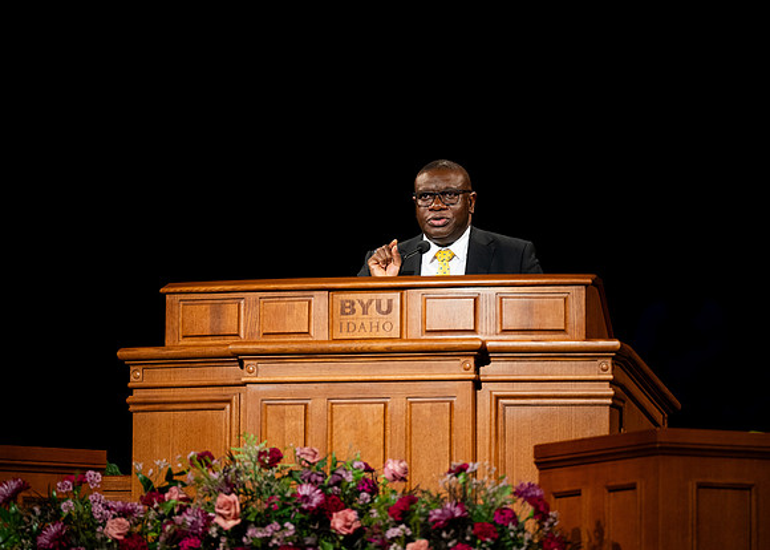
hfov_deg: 9.6
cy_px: 275
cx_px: 409
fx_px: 4582
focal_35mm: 210
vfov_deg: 6.9
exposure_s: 1/250
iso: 2000
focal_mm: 200
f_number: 2.8
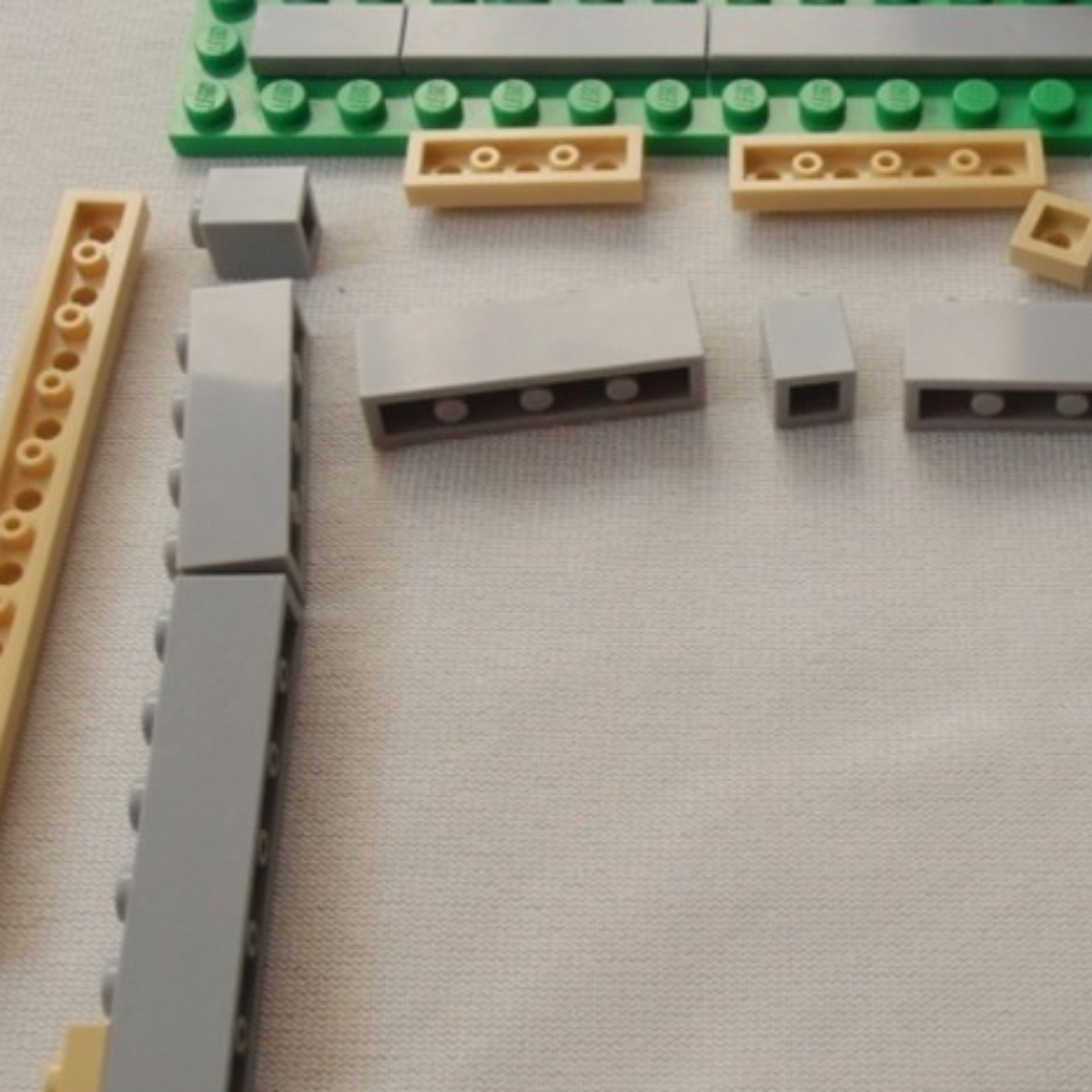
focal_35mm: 63
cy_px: 640
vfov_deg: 27.3
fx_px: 2248
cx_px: 851
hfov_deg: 26.8
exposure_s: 1/100
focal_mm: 6.61
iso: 80
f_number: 3.9
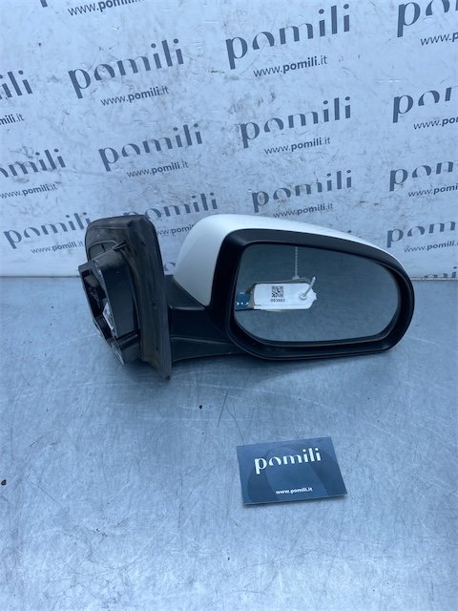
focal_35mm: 26
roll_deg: -0.5
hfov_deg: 53.1
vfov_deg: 67.3
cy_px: 306
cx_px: 229
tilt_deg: -43.3
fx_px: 459
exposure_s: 1/890
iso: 32
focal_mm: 4.25
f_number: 1.8
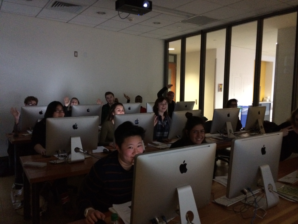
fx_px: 258
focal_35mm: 30
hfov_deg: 60.0
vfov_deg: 46.8
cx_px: 149
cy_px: 112
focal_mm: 4.12
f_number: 2.2
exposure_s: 1/15
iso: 400
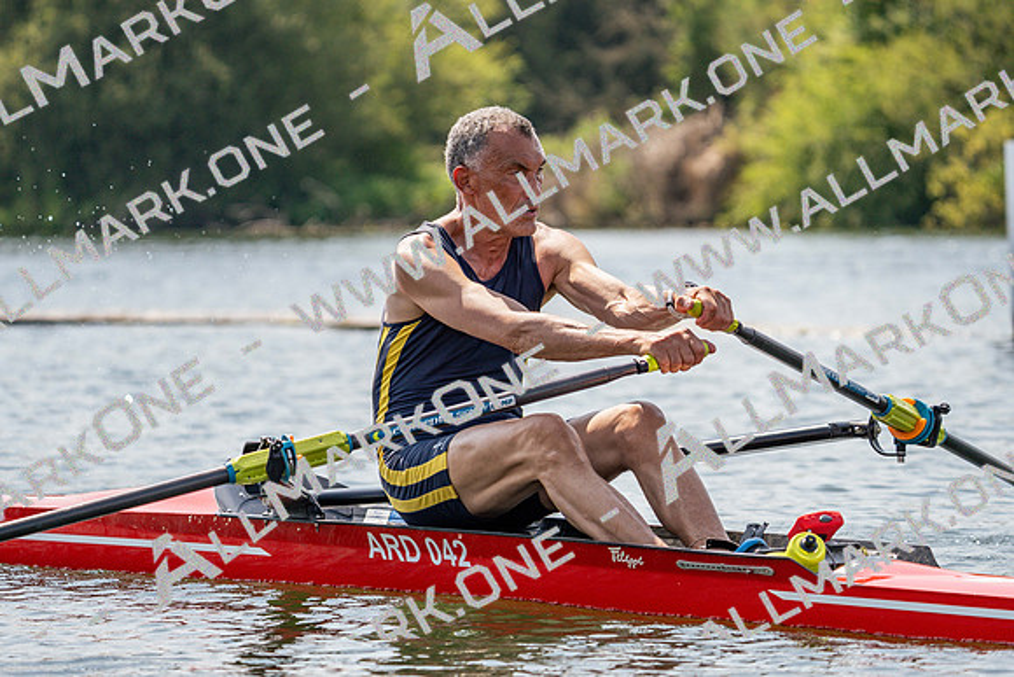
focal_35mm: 223
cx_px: 507
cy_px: 338
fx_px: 6282
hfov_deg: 9.2
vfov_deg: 6.2
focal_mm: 223
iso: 250
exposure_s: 1/1600
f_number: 5.6
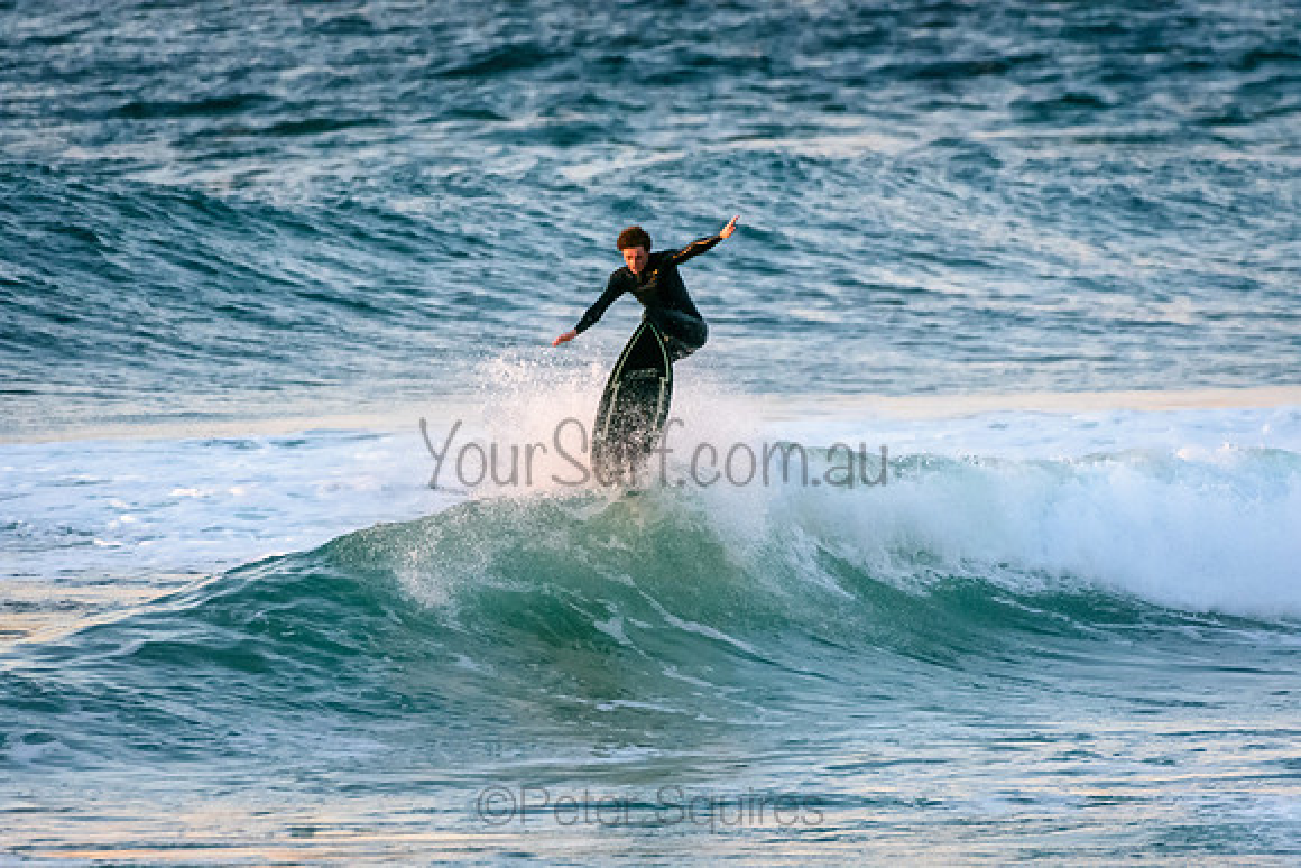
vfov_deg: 1.8
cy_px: 434
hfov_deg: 2.7
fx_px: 27109
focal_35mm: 750
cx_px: 650
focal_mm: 500
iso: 3200
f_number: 5.6
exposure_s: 1/1600
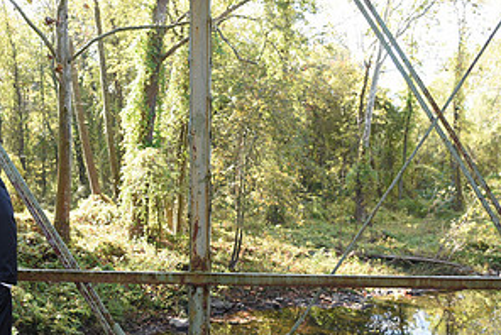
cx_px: 147
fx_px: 655
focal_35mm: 47
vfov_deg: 28.6
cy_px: 219
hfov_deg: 41.1
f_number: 4.5
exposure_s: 1/200
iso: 400
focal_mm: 24
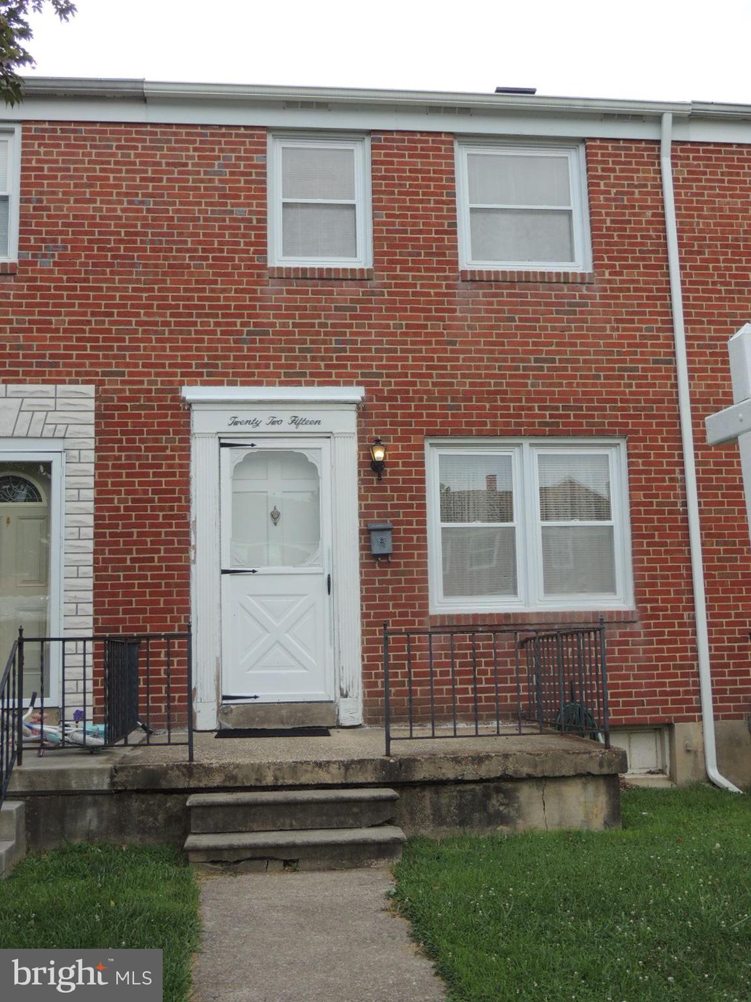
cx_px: 376
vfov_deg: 46.8
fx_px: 1157
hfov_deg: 36.0
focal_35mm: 40
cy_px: 501
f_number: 3.3
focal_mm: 7.1
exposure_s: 1/250
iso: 100
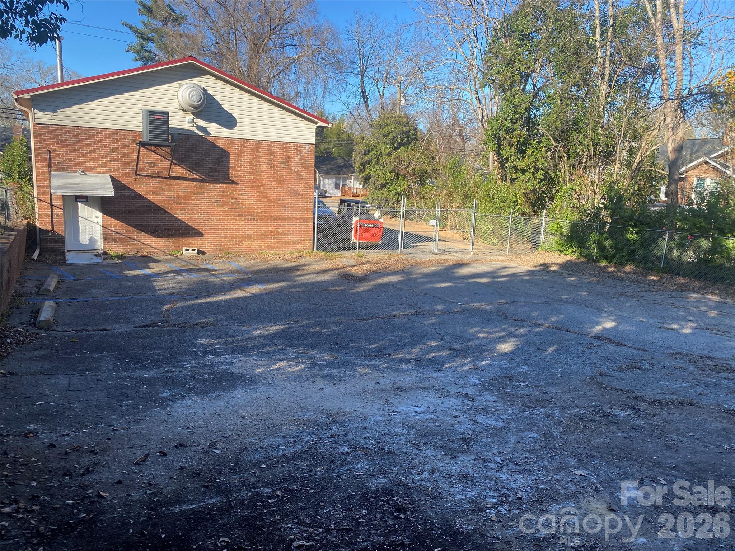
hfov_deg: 67.3
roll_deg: -2.6
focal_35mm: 26
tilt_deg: -10.4
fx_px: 552
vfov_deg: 53.1
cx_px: 368
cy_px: 276
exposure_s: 1/927
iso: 32
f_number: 1.8
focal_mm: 4.25
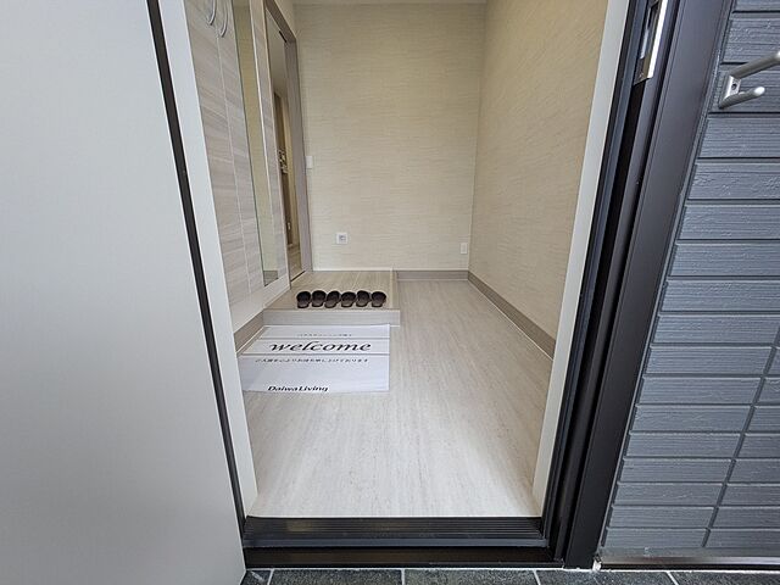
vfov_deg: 85.7
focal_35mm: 14
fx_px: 315
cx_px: 390
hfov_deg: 102.1
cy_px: 292
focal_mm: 1.83
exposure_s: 1/60
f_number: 2.2
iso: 122
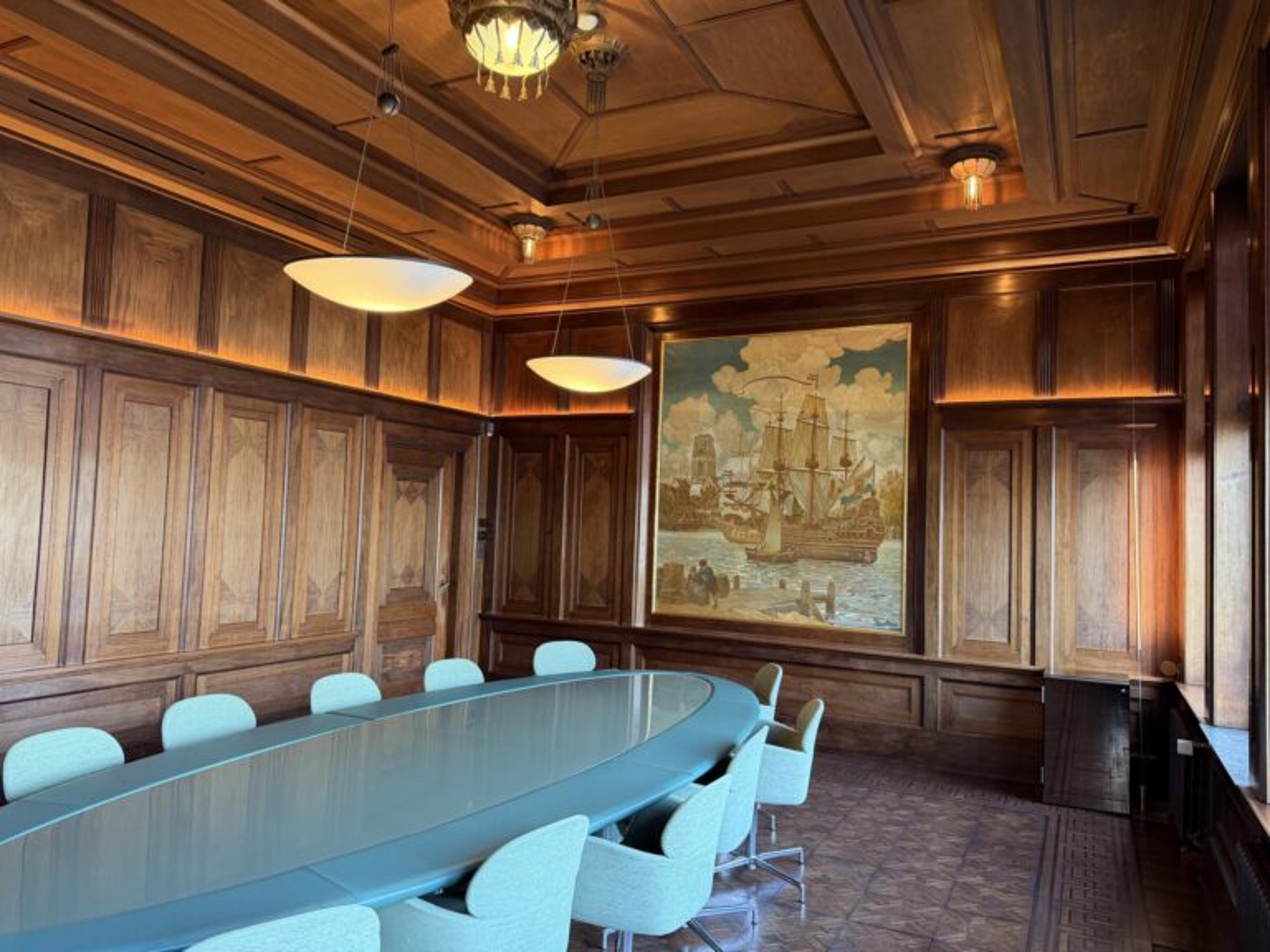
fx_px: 881
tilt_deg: +2.8
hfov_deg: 71.6
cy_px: 476
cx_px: 635
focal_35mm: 24
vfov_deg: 56.8
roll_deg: -1.4
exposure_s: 1/50
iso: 250
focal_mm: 6.76
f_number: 1.78
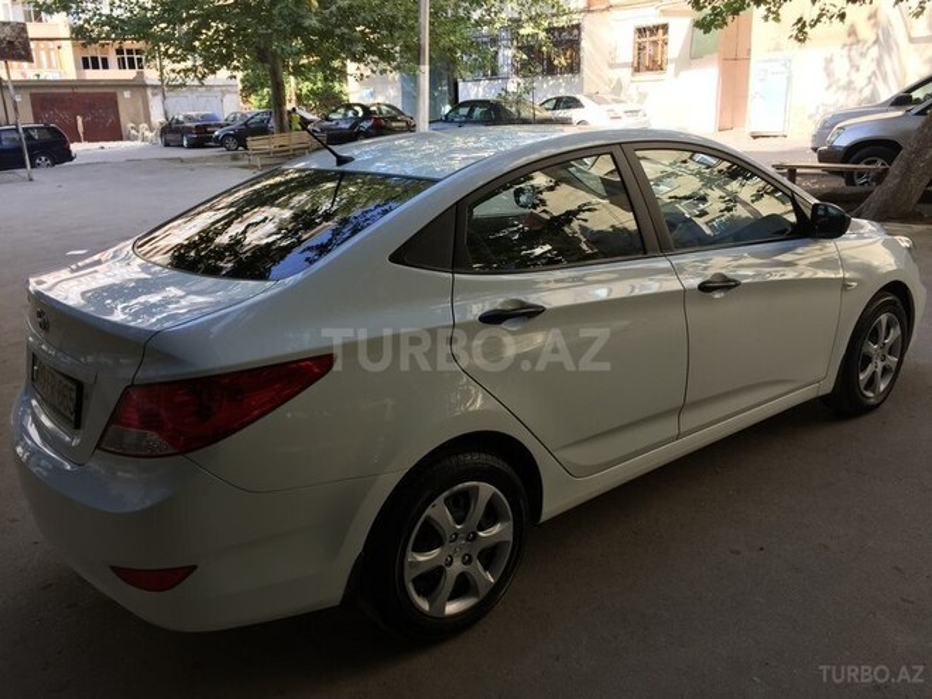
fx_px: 781
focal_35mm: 29
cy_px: 350
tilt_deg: -15.1
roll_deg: +0.8
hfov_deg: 61.7
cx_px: 466
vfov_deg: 48.2
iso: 32
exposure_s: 1/269
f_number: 2.2
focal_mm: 4.15
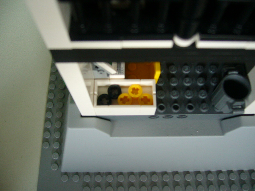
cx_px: 128
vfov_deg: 40.7
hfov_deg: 52.6
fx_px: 258
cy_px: 96
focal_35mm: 35
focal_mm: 5.8
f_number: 2.8
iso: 100
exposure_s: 1/25
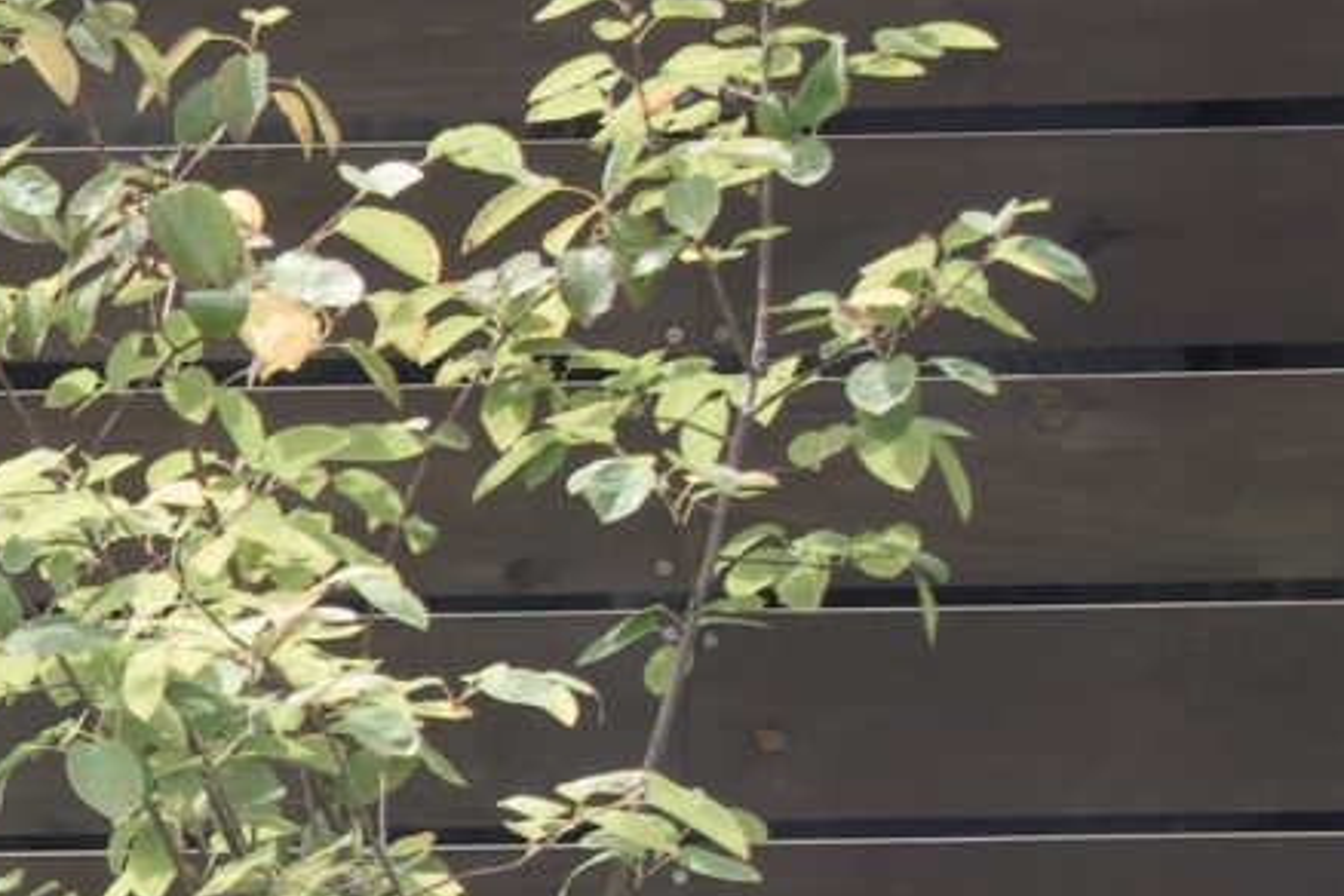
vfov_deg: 5.9
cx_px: -2105
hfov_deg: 8.1
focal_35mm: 230
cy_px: 1435
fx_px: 8577
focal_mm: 26.2
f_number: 2.8
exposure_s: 1/250
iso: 100
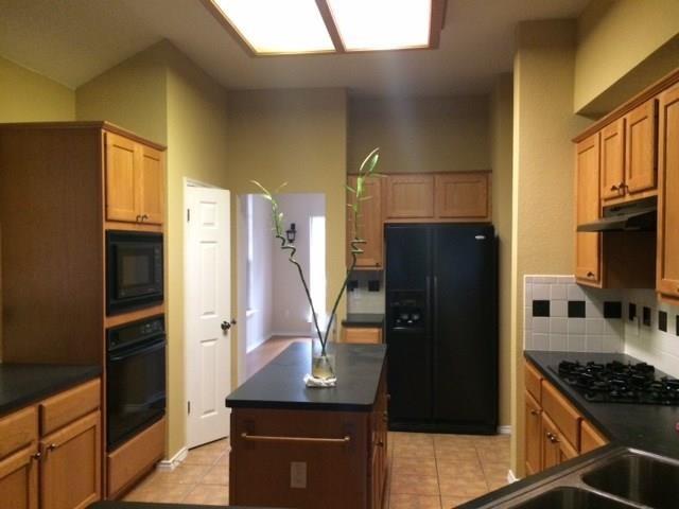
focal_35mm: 29
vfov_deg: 48.2
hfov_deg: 61.7
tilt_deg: -1.6
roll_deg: +1.1
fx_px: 569
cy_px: 254
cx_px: 340
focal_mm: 4.15
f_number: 2.2
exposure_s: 1/30
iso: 320
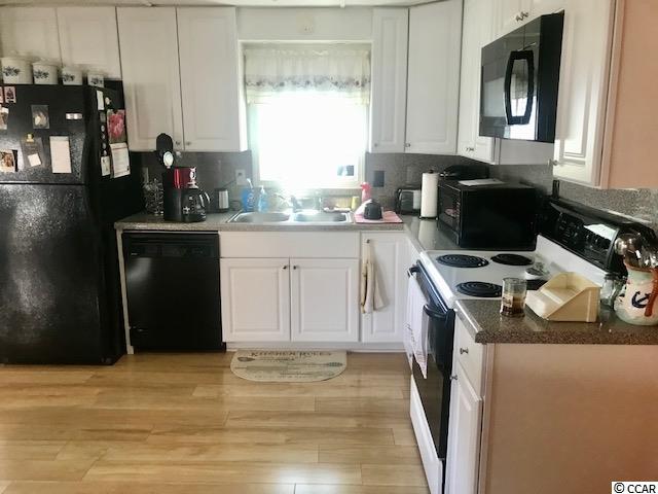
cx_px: 329
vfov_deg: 49.7
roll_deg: -0.5
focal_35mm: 28
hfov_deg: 63.4
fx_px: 532
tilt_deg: -12.0
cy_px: 247
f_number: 1.8
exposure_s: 1/20
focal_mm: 3.99
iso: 40
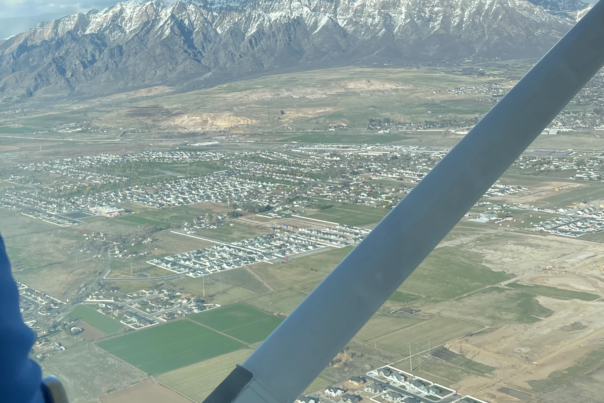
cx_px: 213
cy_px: 67
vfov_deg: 27.9
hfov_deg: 41.5
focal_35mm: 47
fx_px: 789
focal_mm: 4.2
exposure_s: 1/2959
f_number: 1.6
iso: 32
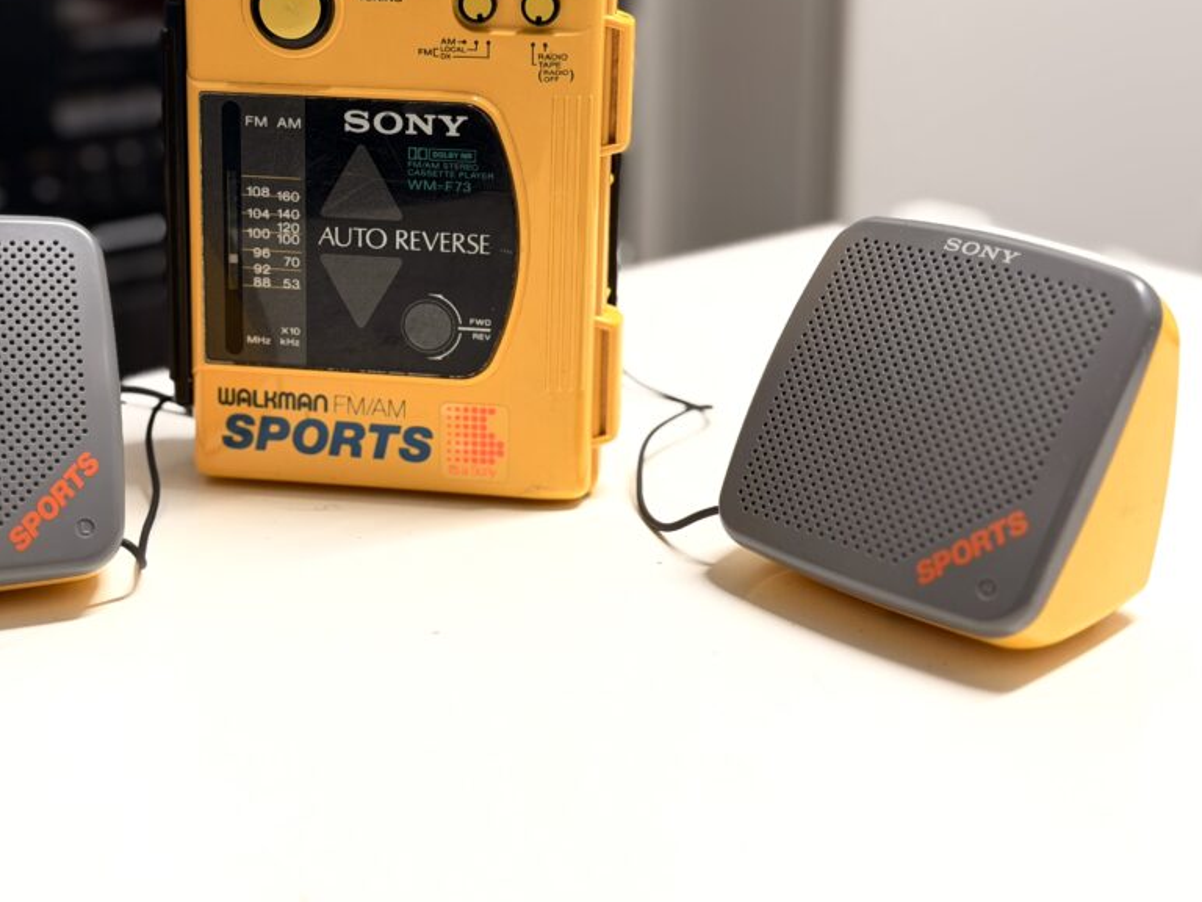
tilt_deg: -16.5
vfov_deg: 22.8
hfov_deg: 30.1
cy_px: 302
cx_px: 449
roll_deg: +0.7
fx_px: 2222
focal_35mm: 64
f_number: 1.78
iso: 64
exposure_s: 1/50
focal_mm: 6.76
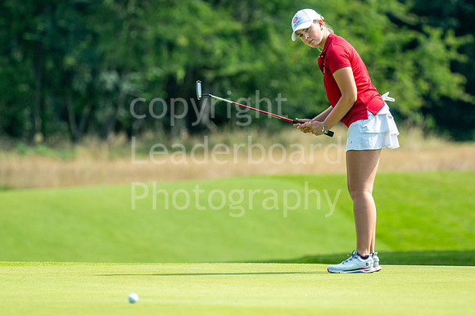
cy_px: 158
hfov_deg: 4.6
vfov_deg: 3.1
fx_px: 5934
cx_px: 238
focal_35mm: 450
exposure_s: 1/1600
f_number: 5
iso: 320
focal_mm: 300
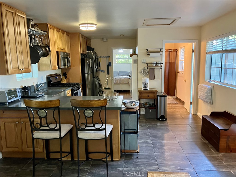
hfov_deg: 63.4
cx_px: 118
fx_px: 191
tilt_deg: -9.0
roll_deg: +2.0
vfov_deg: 49.7
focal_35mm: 28
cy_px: 88
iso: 250
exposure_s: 1/40
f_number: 1.8
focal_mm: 3.99
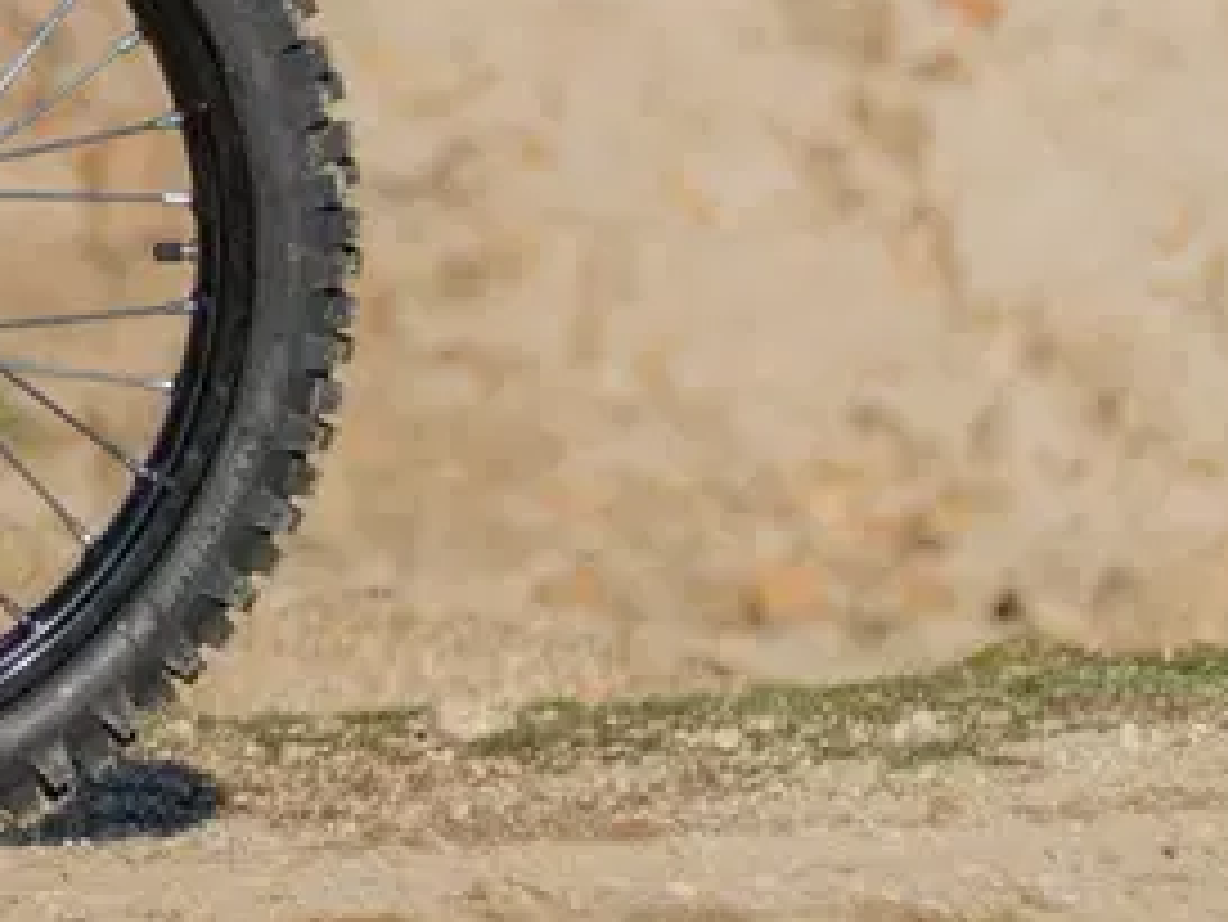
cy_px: -369
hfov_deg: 3.2
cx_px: -1044
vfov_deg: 2.4
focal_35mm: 614
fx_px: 21795
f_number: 4
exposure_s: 1/1600
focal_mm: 97
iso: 100
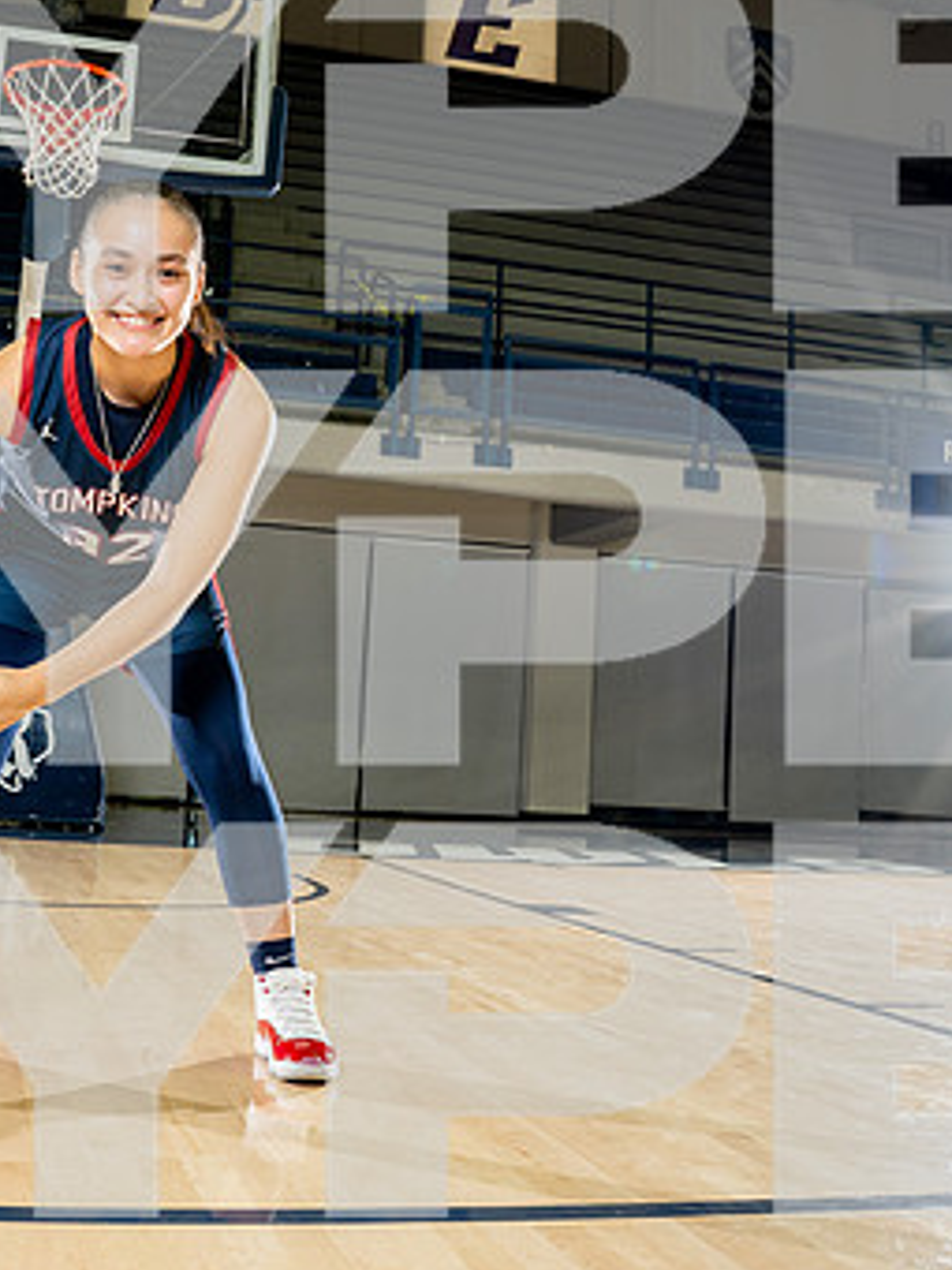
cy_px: 570
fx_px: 1503
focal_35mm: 41
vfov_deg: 45.7
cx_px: 265
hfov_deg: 34.6
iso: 640
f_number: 8
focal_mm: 25
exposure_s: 1/250
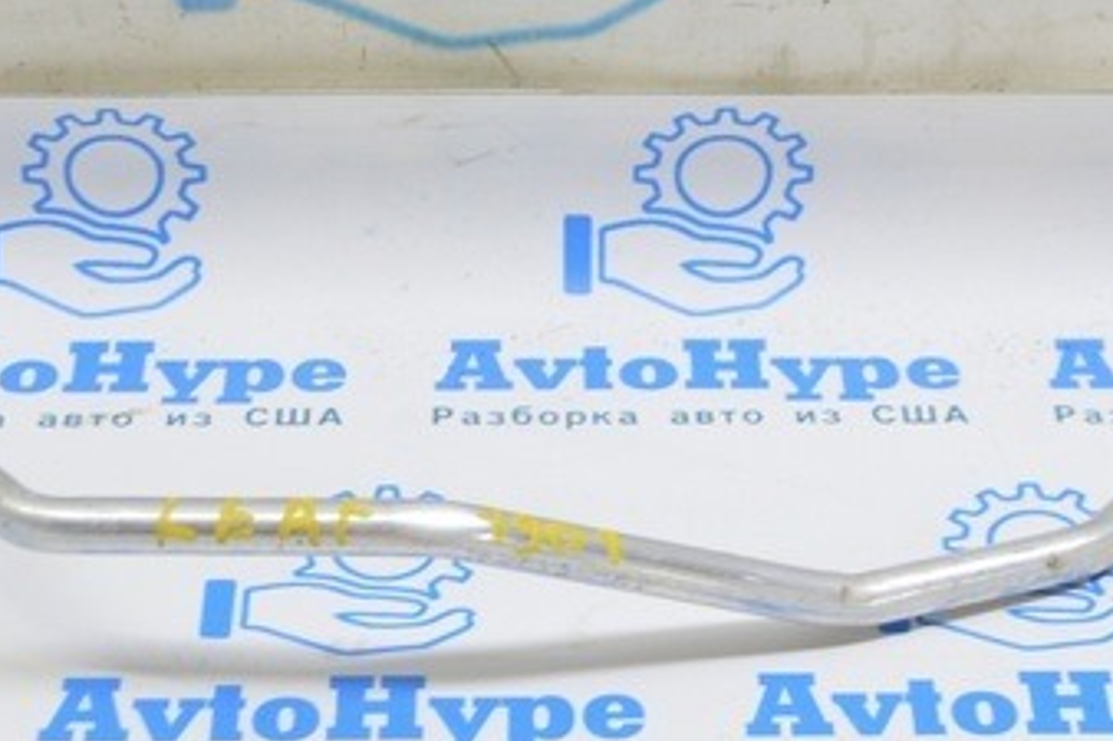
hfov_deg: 17.3
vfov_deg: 11.5
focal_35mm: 118
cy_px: 81
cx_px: 751
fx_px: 3646
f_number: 5.6
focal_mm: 26
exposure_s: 1/20
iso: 400
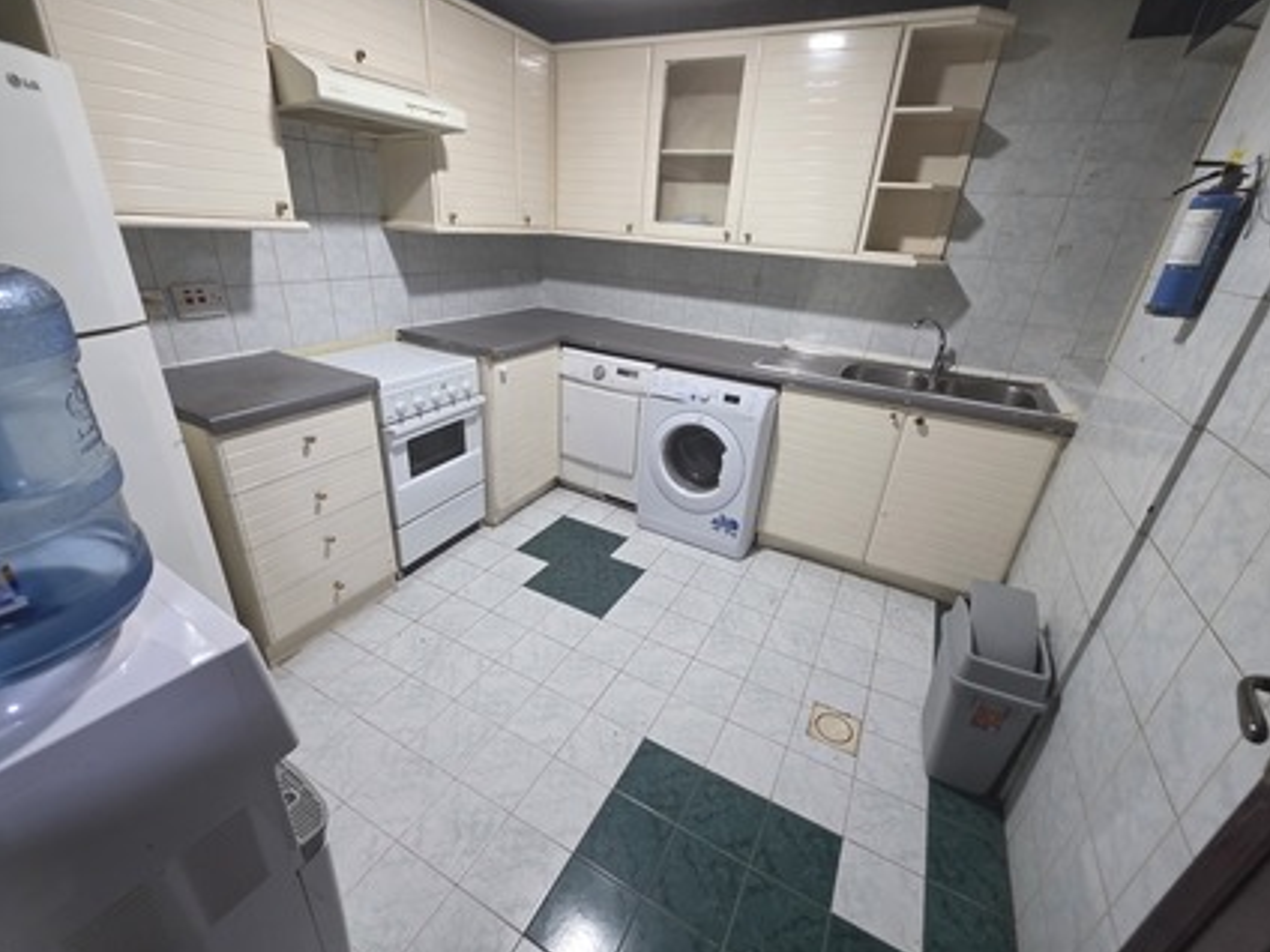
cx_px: 631
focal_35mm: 14
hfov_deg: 102.1
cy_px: 472
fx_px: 514
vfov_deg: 85.7
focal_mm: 2.2
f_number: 1.9
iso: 160
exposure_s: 1/50
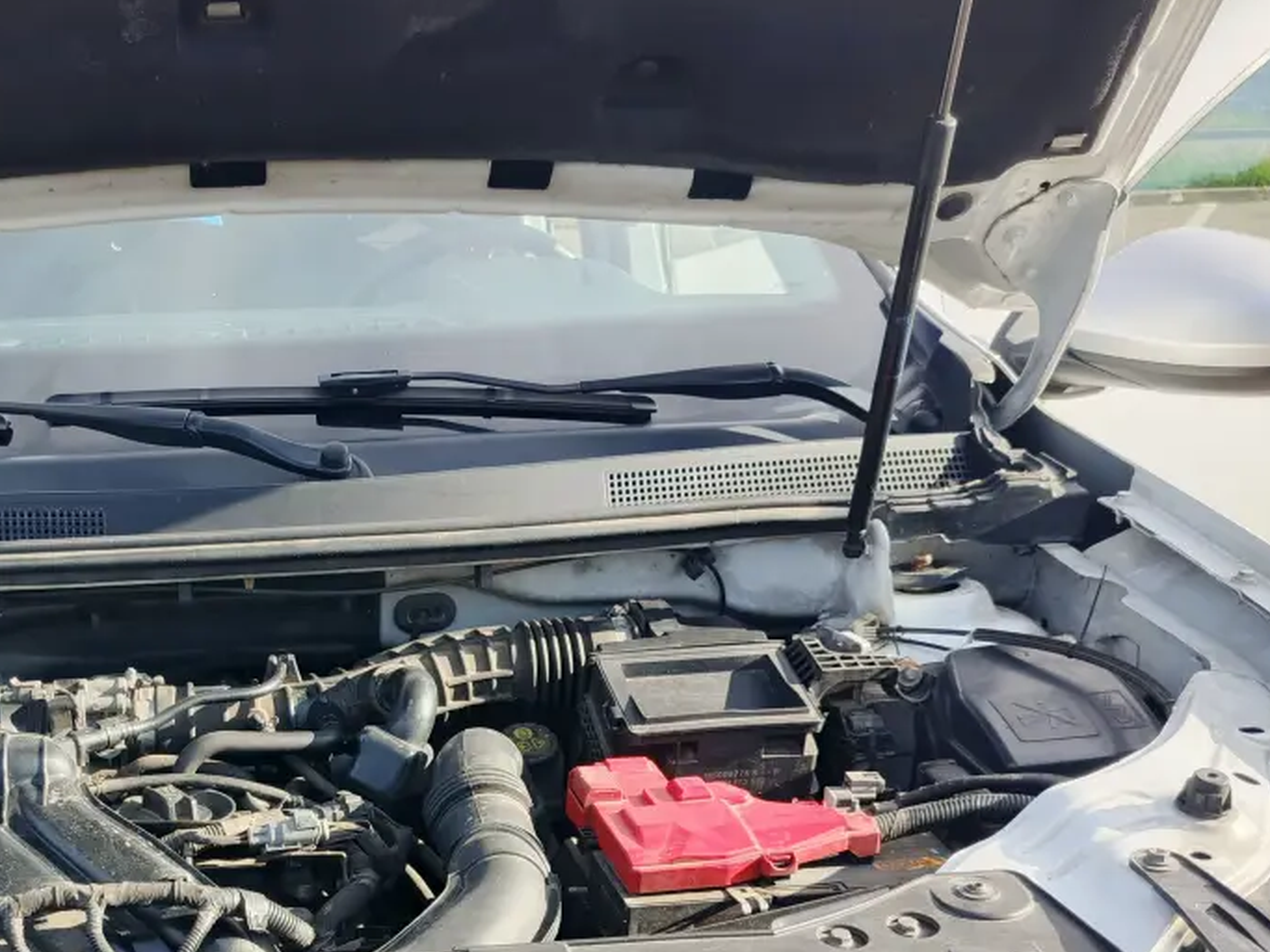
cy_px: 774
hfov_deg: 40.5
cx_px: 271
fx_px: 1651
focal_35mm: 45
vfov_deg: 31.3
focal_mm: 5.25
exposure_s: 1/46.5
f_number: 1.75
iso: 50
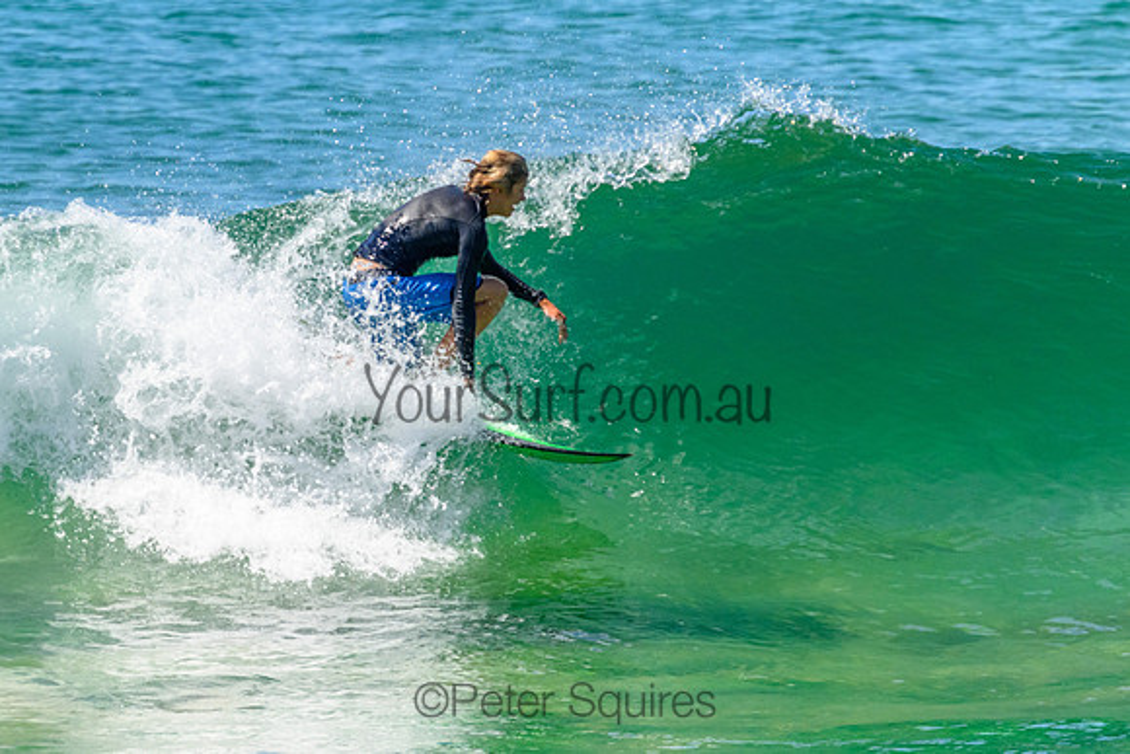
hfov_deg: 1.9
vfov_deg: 1.3
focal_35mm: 1101
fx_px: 34552
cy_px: 266
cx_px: 368
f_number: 11
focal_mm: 800
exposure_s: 1/2000
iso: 1600
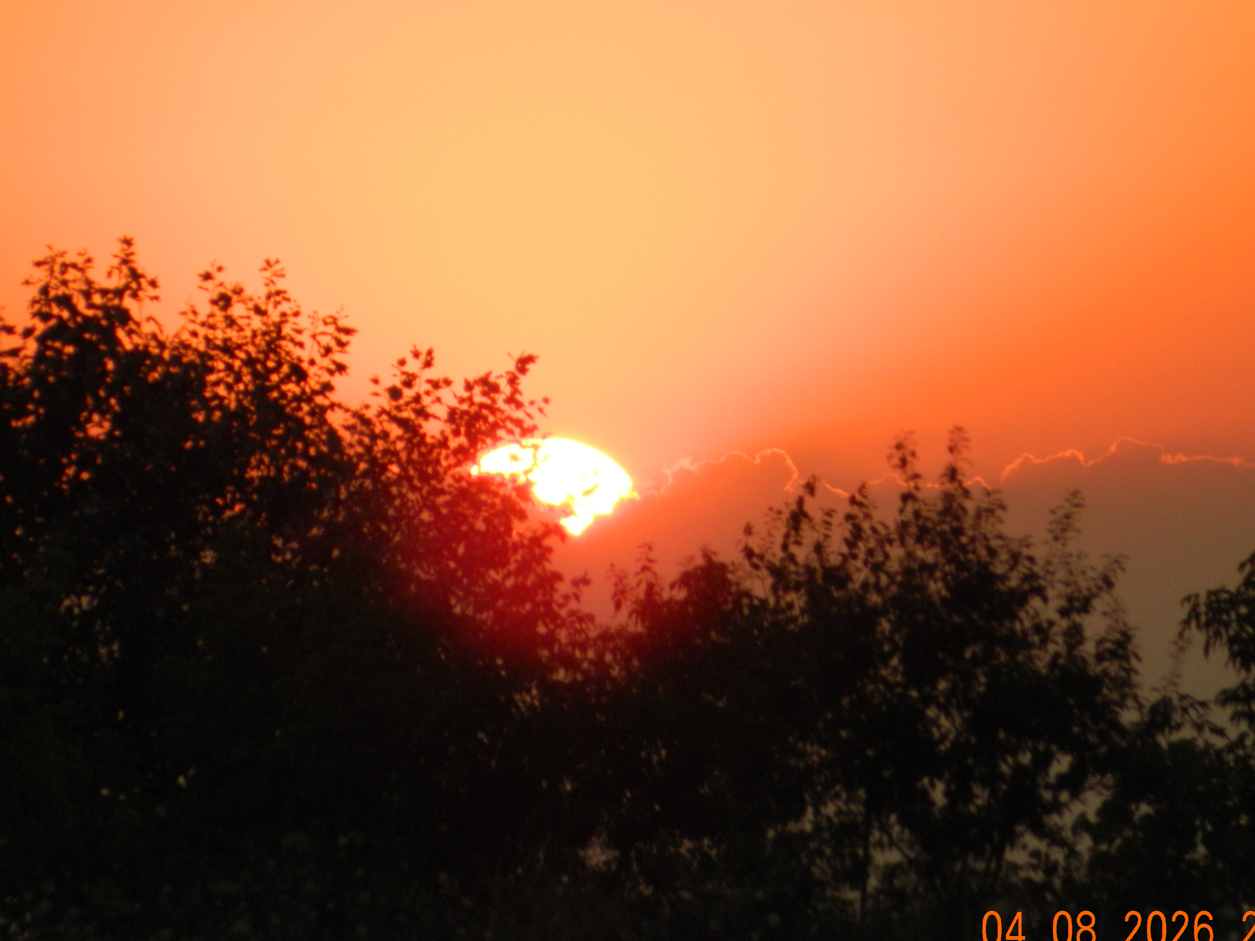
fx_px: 23347
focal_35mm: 644
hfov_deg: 3.1
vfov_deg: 2.3
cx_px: 685
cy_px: 473
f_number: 5.8
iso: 200
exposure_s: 1/500
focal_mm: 94.5
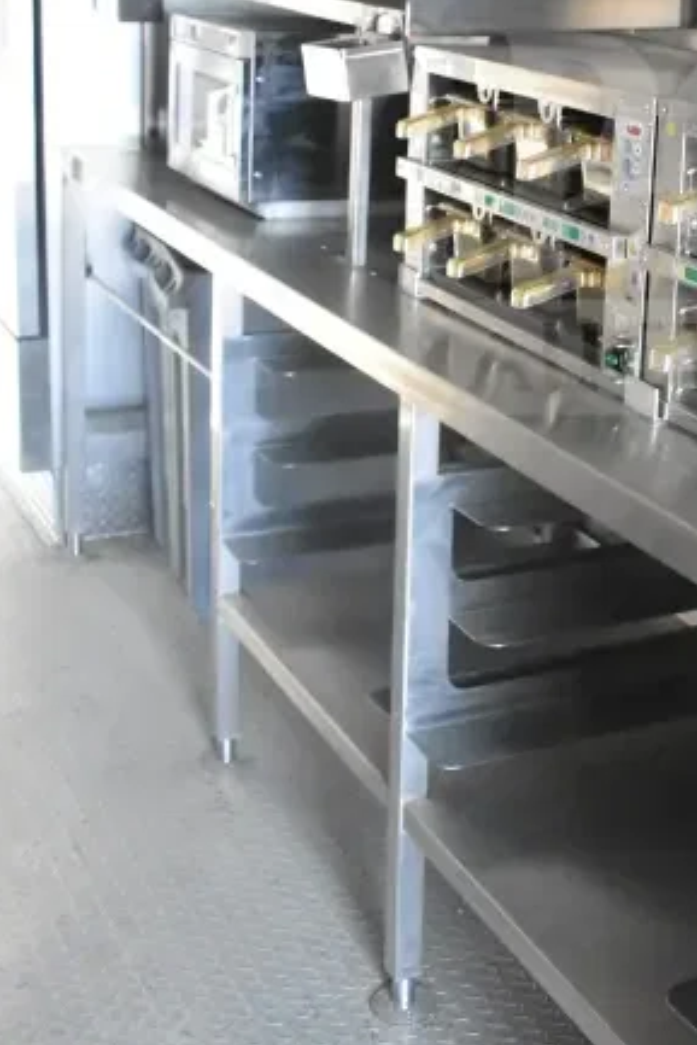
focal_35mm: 57
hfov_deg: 22.7
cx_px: 719
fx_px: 1654
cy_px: 223
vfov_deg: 34.1
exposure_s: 1/160
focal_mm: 18
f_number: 4
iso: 6400
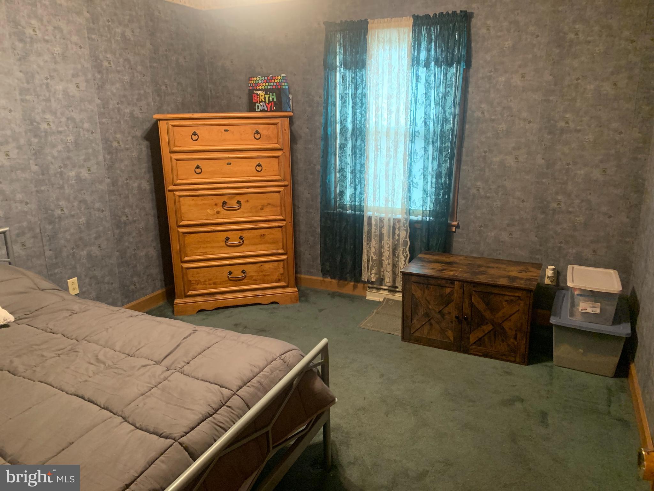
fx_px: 491
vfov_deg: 53.1
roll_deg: +0.8
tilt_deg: -13.8
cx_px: 327
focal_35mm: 26
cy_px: 246
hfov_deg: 67.3
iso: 500
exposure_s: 1/30
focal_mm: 4.25
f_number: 1.8
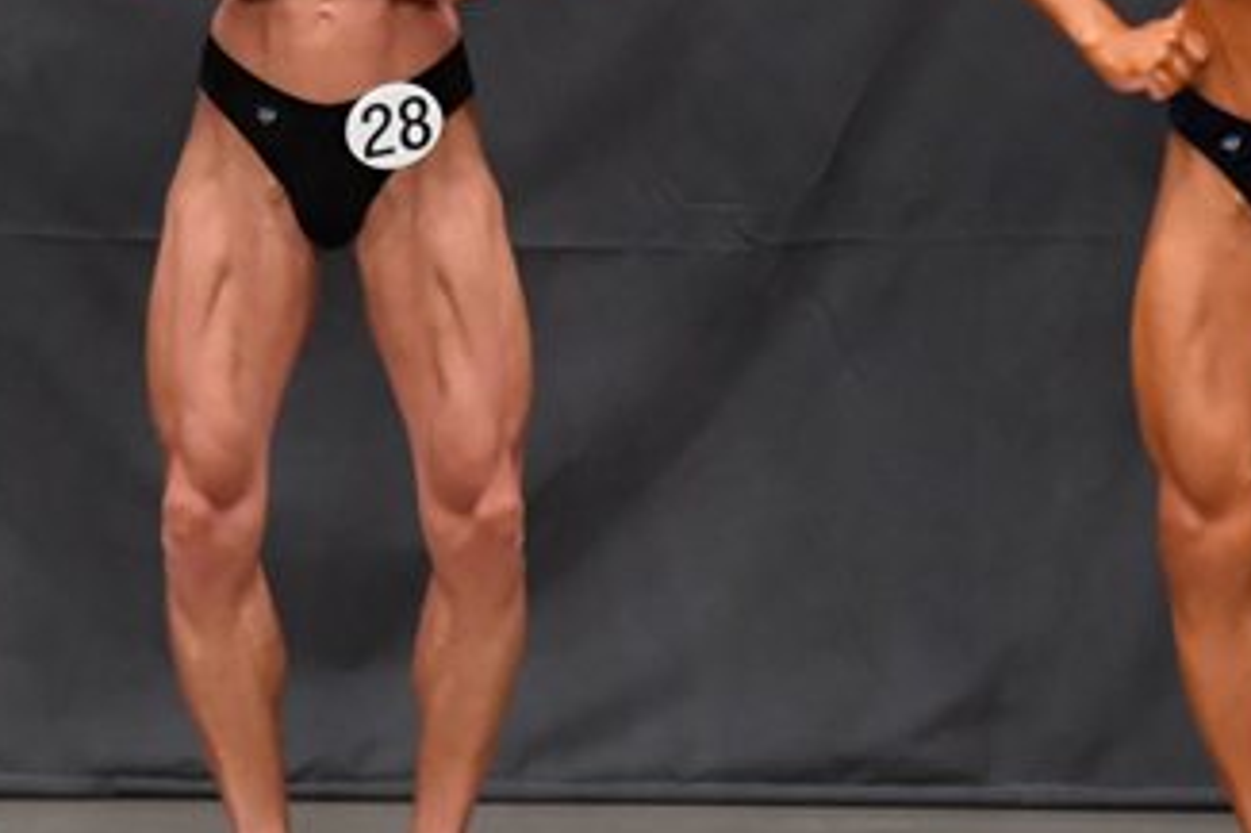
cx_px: 512
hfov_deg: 4.0
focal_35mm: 516
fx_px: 17921
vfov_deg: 2.7
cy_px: 150
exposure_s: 1/400
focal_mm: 145
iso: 5000
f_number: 5.6
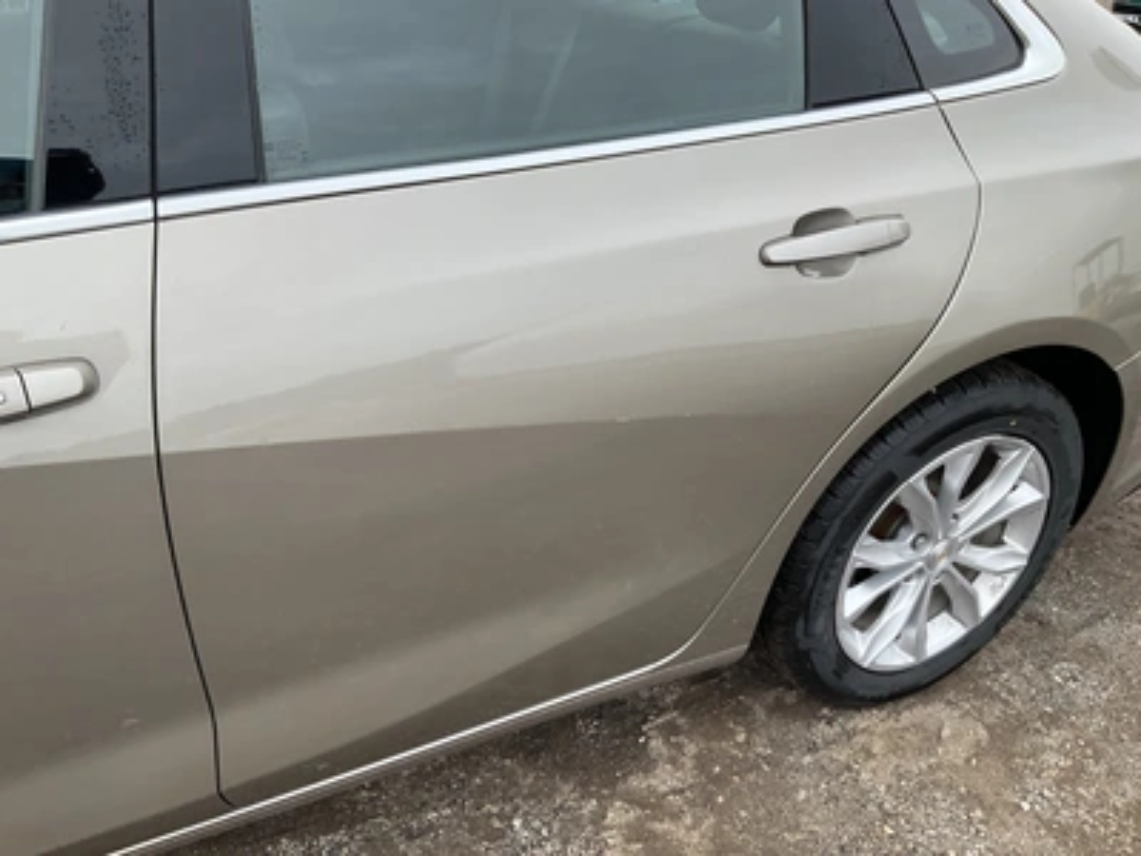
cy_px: 428
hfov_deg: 61.7
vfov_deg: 48.2
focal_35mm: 29
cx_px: 570
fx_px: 956
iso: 25
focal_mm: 3
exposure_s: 1/545
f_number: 1.8
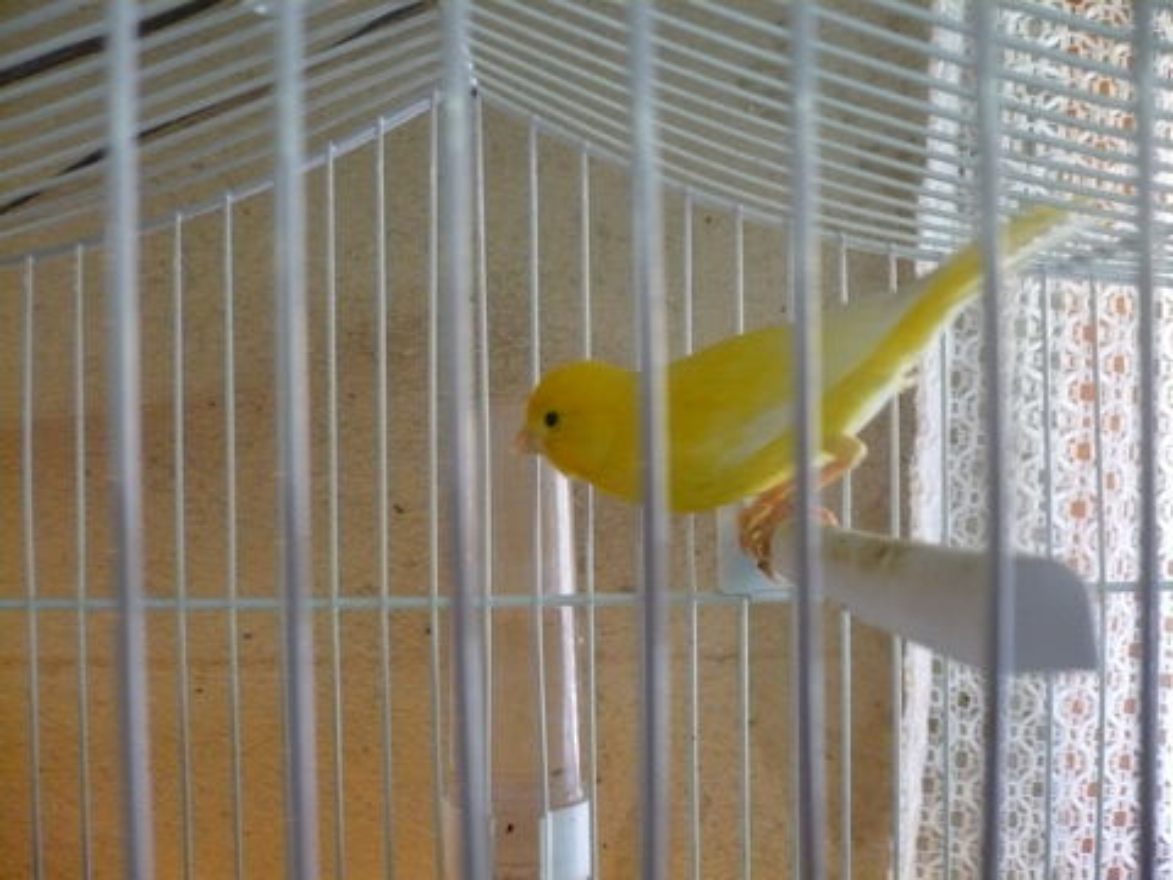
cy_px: 440
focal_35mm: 35
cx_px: 586
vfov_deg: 40.7
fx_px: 1186
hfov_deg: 52.6
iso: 400
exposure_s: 1/15
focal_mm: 5.8
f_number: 2.8
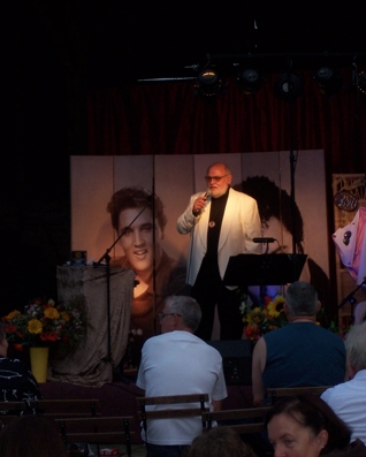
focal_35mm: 173
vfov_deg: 11.1
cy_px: 229
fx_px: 2341
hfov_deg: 8.9
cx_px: 217
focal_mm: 22
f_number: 4.8
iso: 140
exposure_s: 1/125
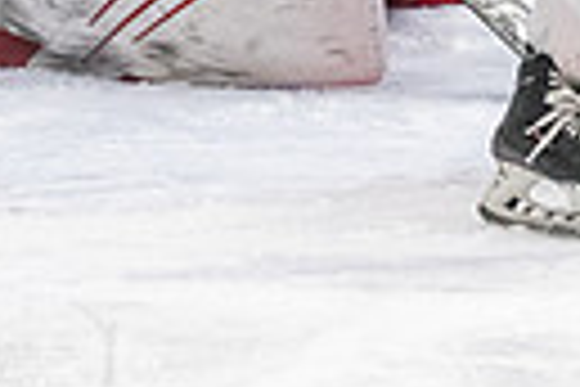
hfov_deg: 3.2
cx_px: 821
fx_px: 10439
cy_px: -403
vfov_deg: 2.1
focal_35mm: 648
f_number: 2.8
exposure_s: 1/800
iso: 4000
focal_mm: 90
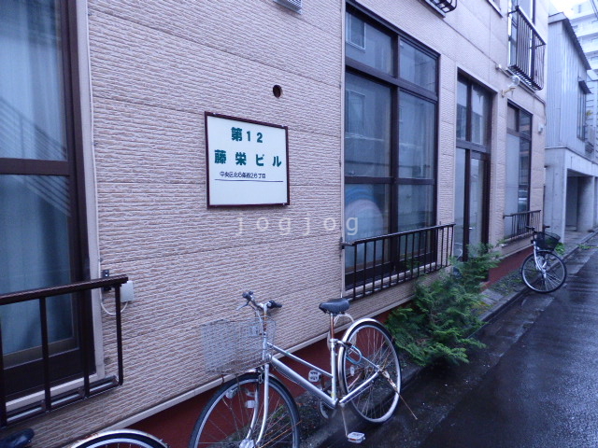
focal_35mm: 20
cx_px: 299
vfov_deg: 66.0
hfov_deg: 81.7
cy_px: 224
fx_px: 346
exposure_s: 1/50
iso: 400
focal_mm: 3.58
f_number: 2.8
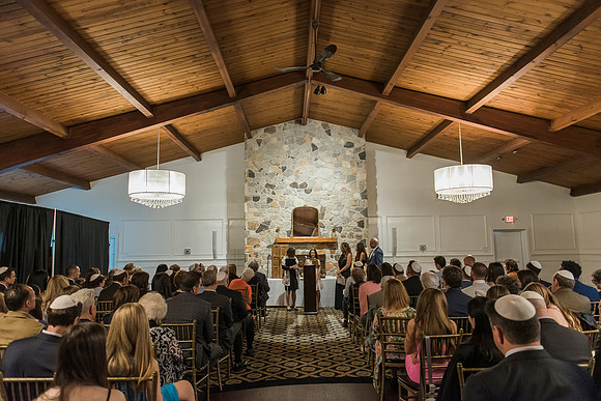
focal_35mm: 24
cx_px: 296
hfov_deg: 72.9
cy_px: 198
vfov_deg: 52.5
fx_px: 407
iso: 2500
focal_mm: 24
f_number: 2.8
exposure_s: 1/80
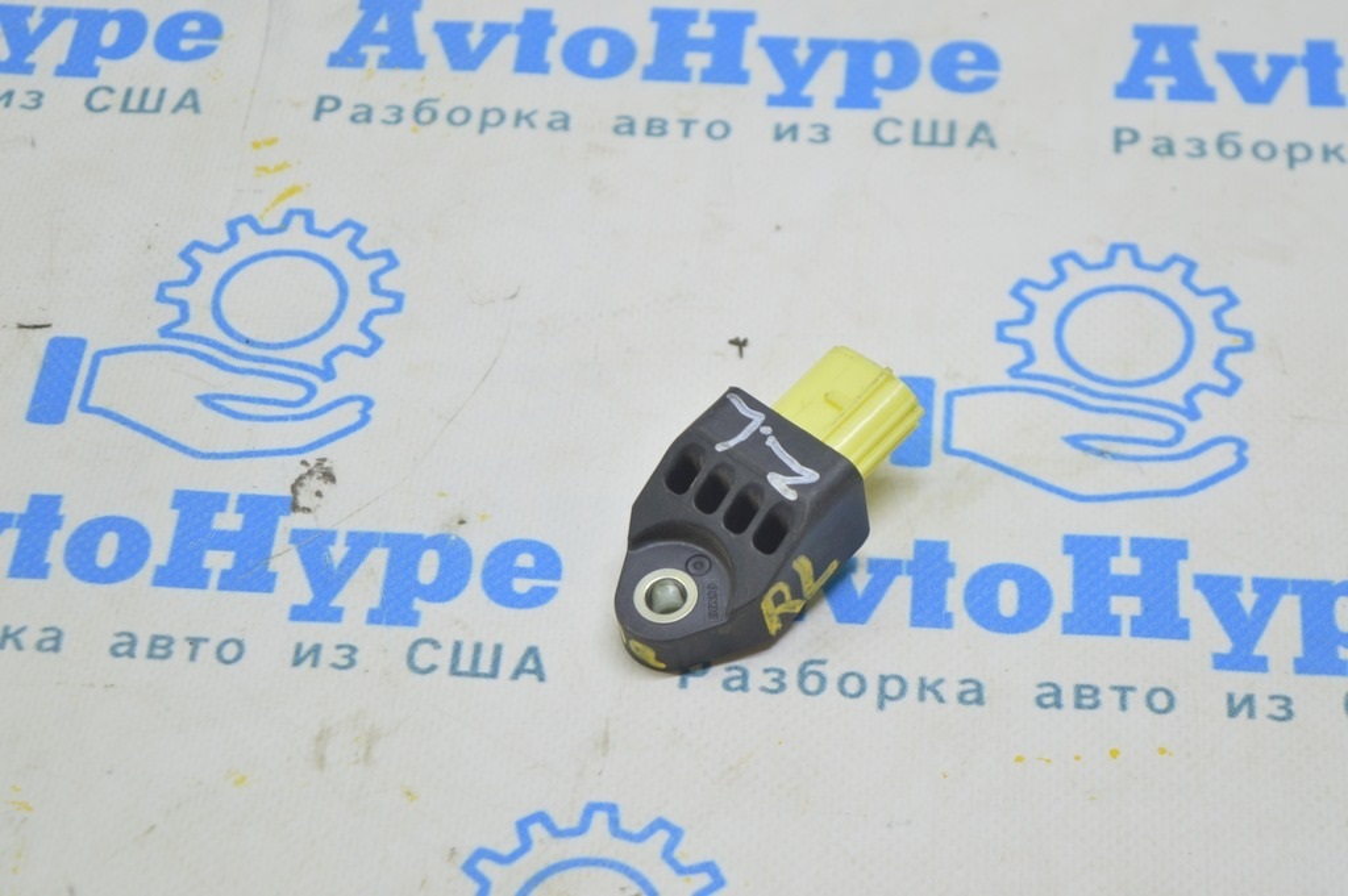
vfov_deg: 16.5
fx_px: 3087
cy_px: 448
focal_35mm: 82
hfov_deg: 24.6
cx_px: 674
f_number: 5.6
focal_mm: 55
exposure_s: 1/20
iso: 400
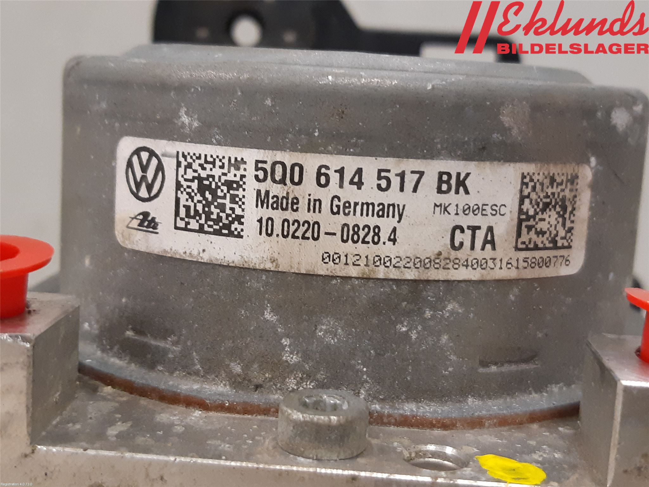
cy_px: 244
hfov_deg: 67.3
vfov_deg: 53.1
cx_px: 324
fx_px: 487
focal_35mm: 26
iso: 250
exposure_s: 1/60
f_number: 1.7
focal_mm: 3.93
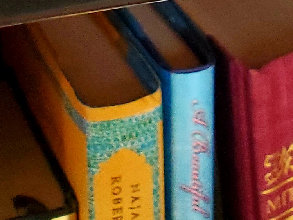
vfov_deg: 9.7
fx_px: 1185
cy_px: -251
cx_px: 447
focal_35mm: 140
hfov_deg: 13.3
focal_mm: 4.3
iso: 250
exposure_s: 1/120
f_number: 2.4
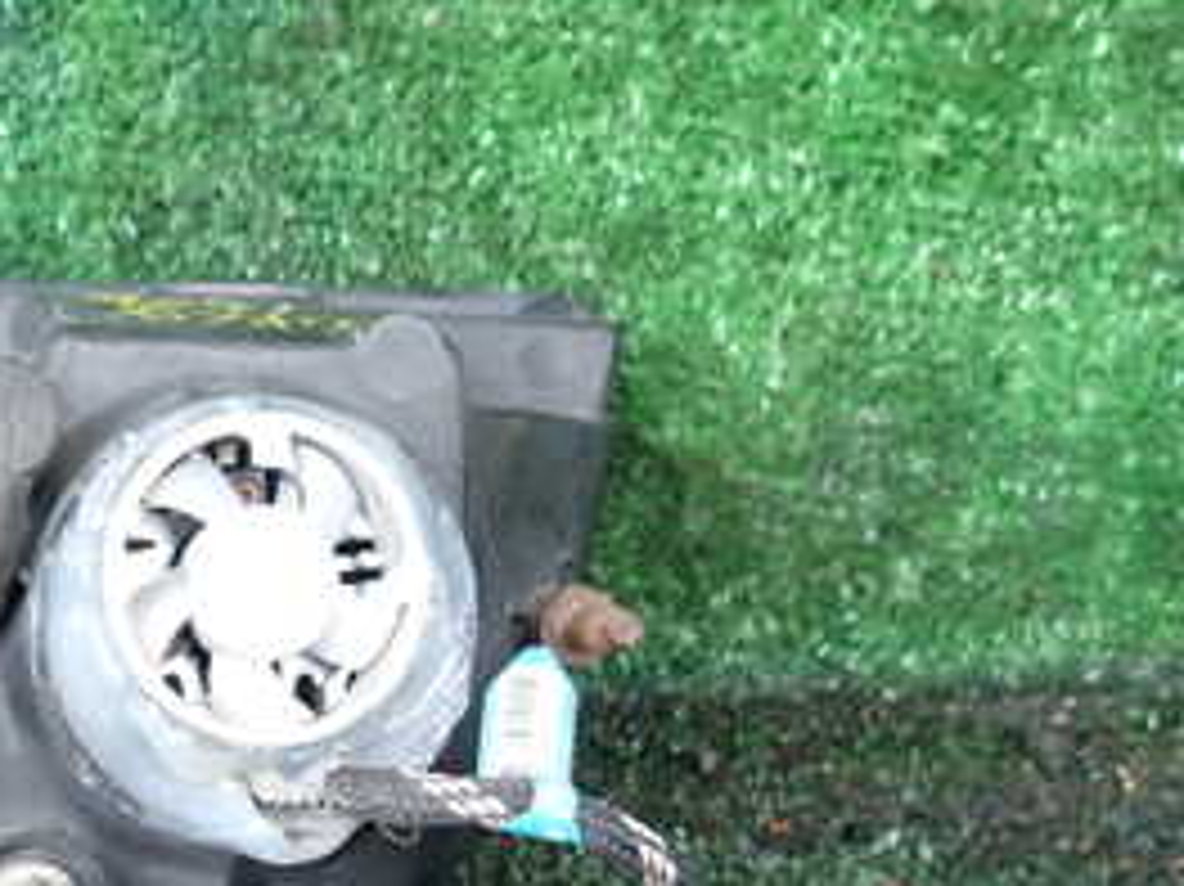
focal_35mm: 57
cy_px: 787
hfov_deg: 32.6
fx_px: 1949
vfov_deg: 24.9
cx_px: 194
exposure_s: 1/60
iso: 200
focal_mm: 4.5
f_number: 2
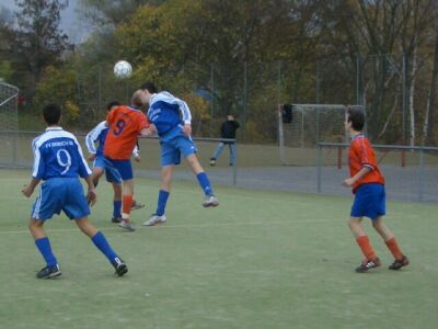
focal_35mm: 35
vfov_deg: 40.7
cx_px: 219
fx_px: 443
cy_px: 164
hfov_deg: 52.6
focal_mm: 5.8
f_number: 2.6
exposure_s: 1/320
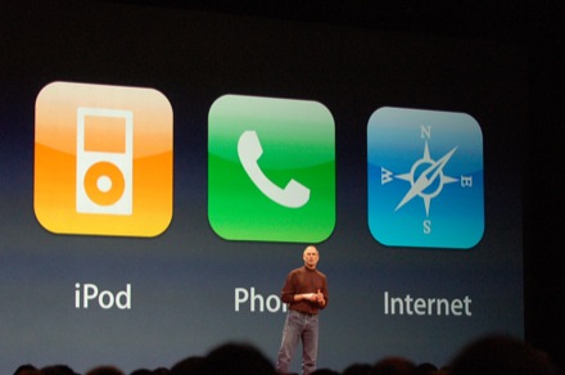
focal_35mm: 120
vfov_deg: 11.4
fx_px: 1881
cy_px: 188
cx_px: 282
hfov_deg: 17.1
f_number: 2.8
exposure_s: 1/160
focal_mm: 80
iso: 1600
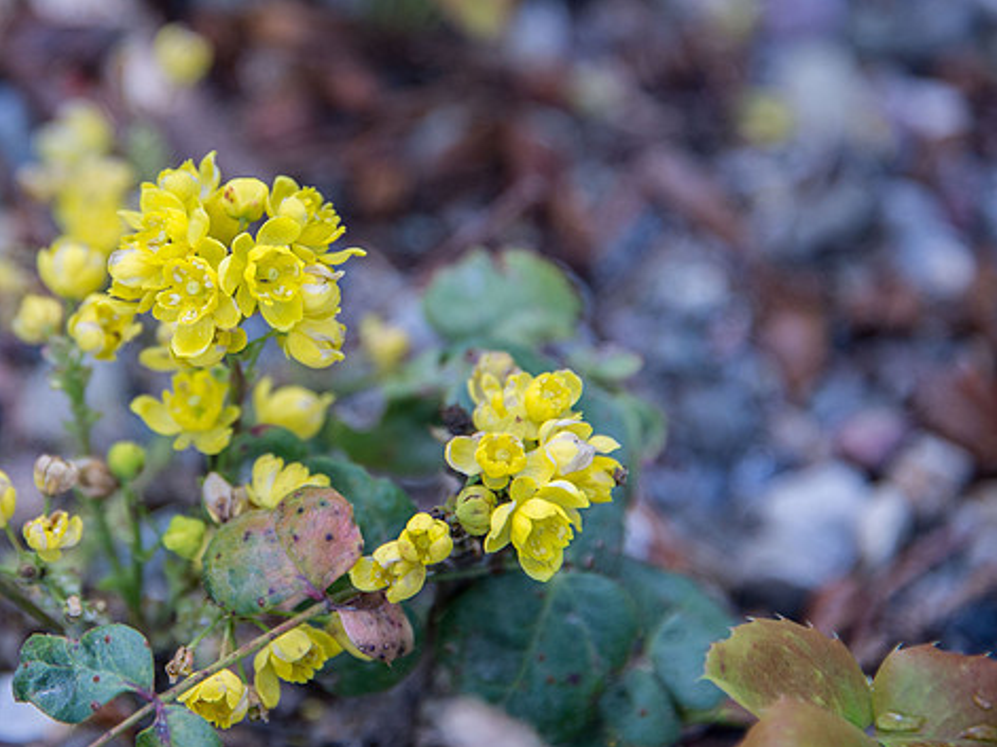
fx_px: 13274
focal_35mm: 461
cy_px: 347
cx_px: 226
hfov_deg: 4.3
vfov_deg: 3.2
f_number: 6.3
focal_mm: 300
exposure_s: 1/250
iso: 800
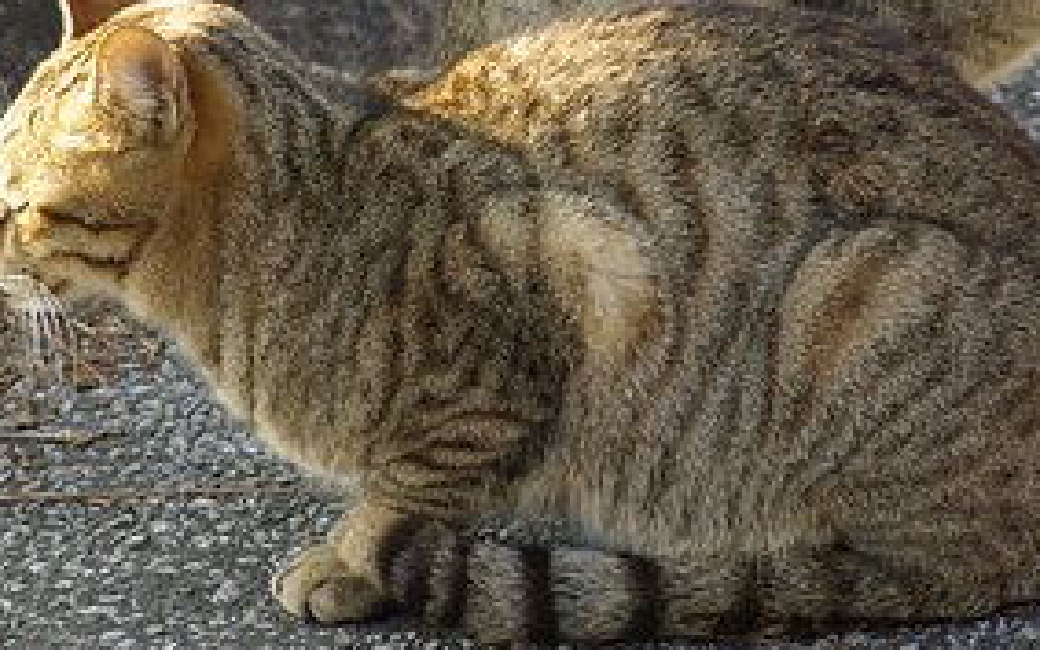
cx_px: 698
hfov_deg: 9.8
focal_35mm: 213
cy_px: 28
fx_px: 6036
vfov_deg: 6.2
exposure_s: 1/160
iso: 400
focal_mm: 77
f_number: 5.6
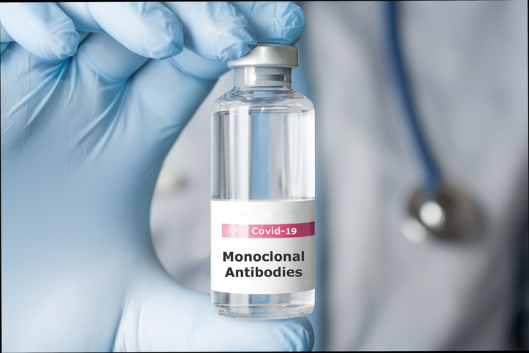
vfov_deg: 22.6
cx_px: 264
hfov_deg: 33.4
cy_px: 176
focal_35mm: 60
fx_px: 882
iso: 200
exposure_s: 1/250
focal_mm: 40
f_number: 4
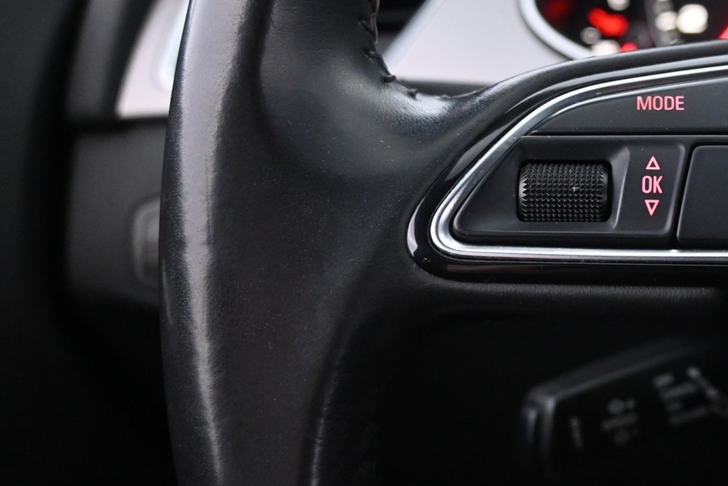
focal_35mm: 54
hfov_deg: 35.1
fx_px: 1101
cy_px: 192
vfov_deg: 24.8
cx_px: 608
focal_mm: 19.5
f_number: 3.8
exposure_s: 1/30
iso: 4000
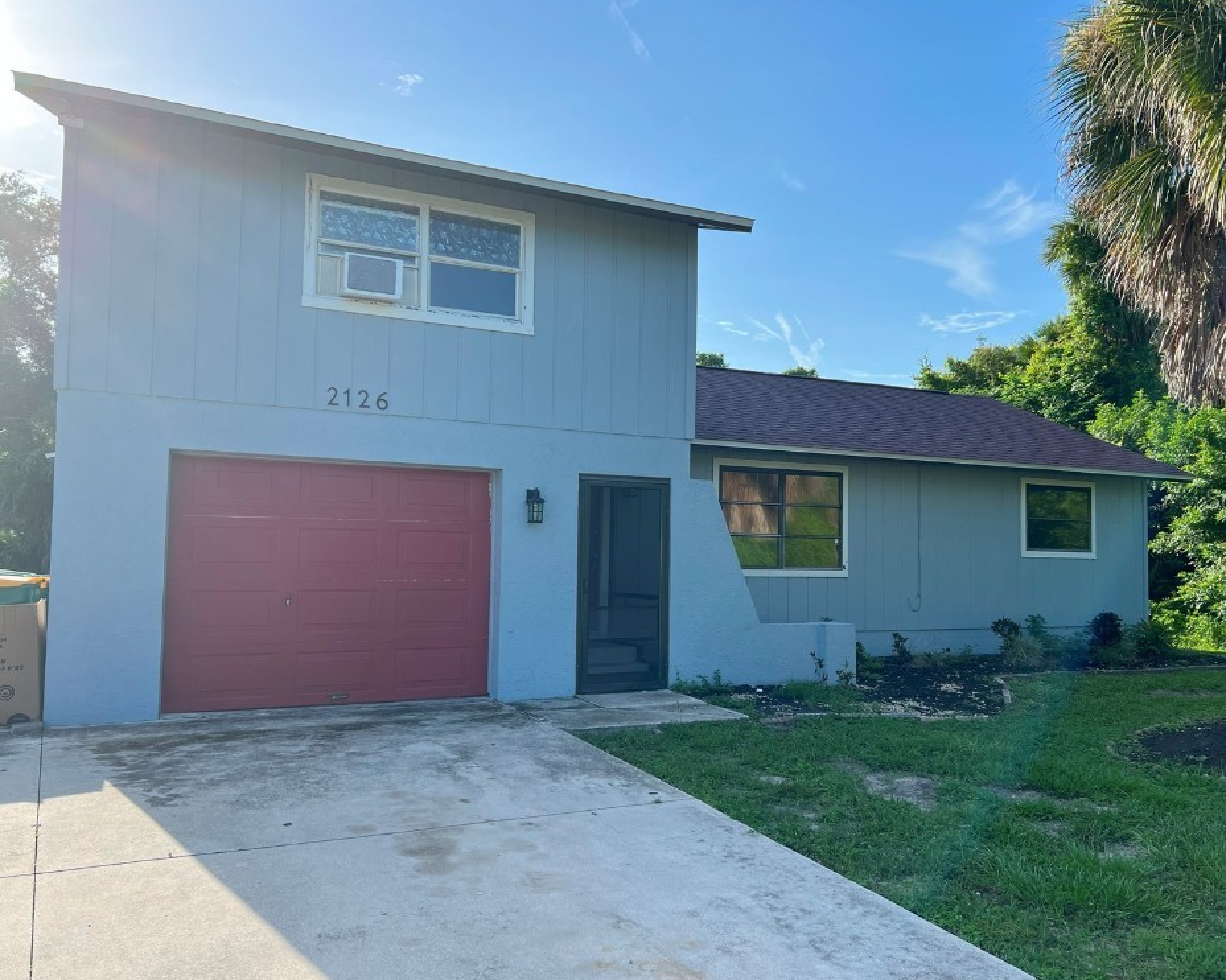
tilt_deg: +2.9
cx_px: 654
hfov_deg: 62.2
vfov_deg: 51.5
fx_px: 1016
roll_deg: -1.0
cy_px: 498
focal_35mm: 28
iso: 50
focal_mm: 5.7
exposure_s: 1/2353
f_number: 1.5
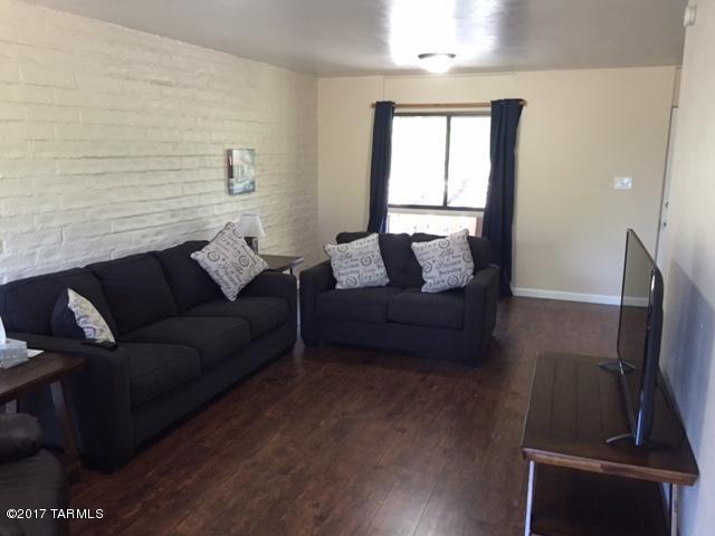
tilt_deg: -10.2
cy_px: 268
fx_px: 599
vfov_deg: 48.2
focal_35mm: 29
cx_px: 358
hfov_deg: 61.7
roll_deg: -0.4
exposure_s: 1/30
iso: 160
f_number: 2.2
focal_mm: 4.15
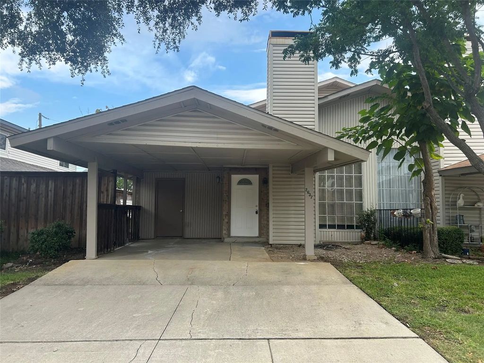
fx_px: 364
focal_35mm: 26
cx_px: 242
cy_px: 182
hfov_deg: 67.3
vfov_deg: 53.1
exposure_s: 1/549
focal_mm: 5.7
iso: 50
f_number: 1.5
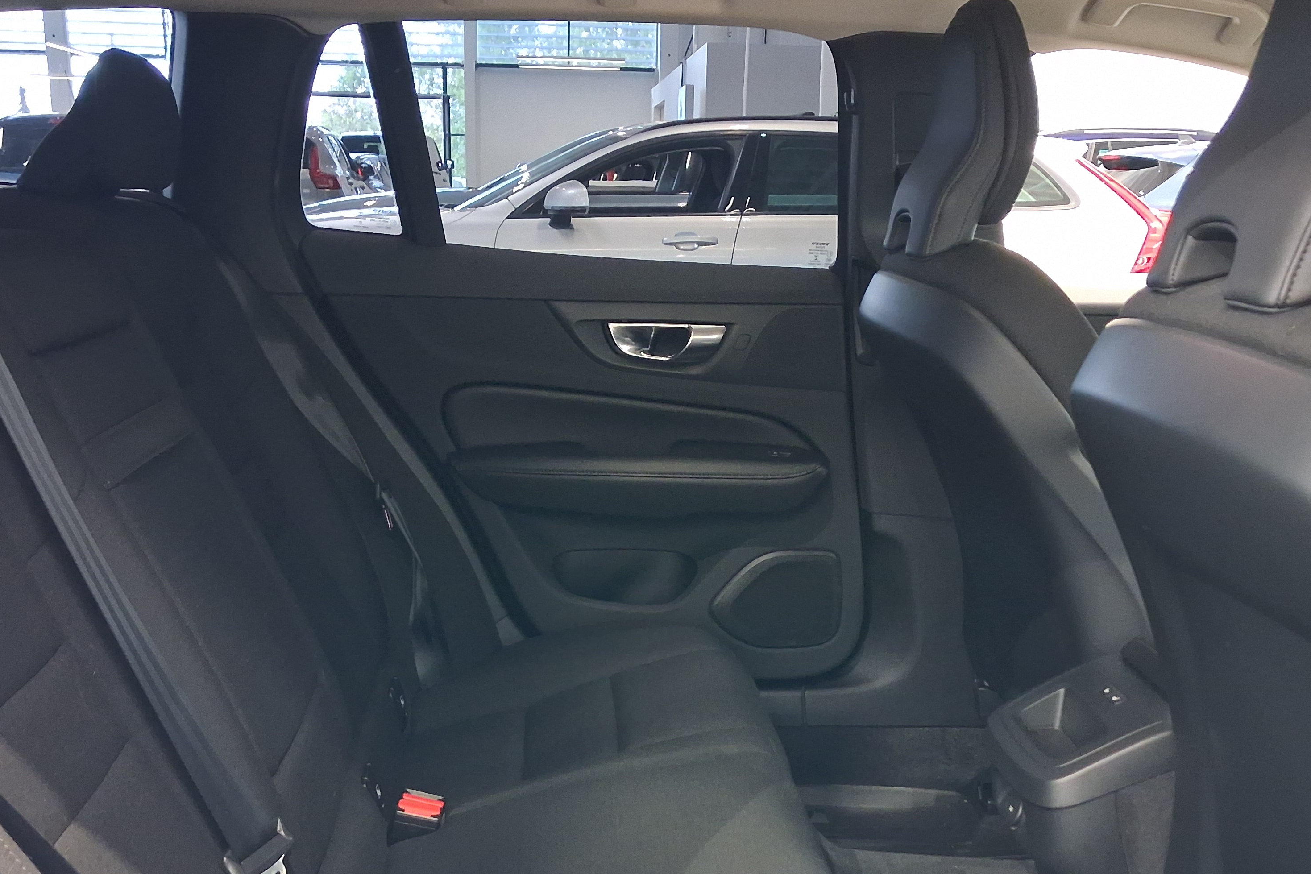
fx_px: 1420
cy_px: 639
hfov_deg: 49.5
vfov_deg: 33.6
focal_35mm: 39
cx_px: 623
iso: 640
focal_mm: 4
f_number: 1.8
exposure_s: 1/24
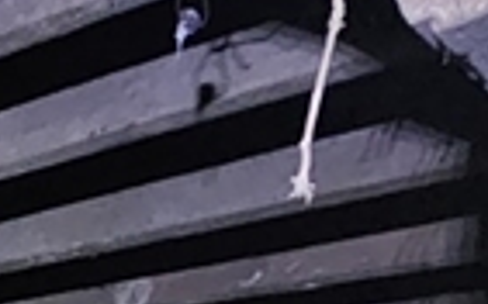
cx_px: -80
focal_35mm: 100
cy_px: 1109
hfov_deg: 19.7
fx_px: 1329
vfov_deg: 8.6
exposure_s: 1/24
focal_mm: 2.2
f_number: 2.2
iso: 1600
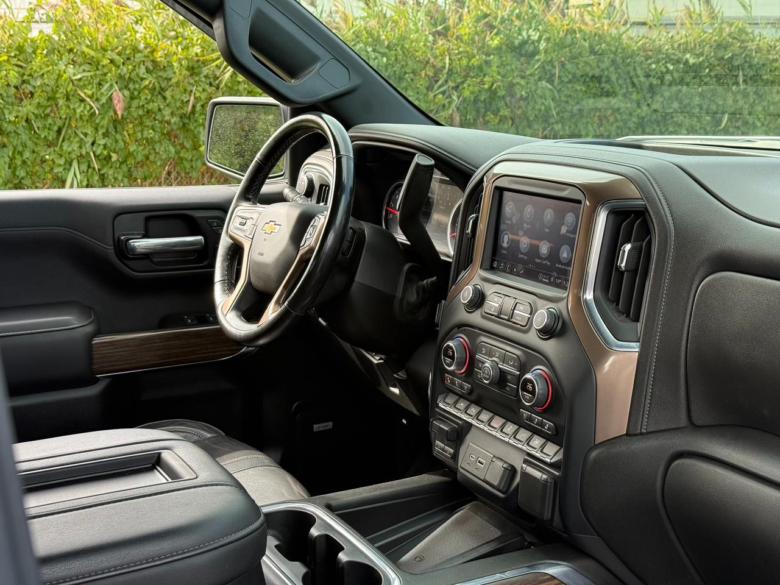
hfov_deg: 39.7
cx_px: 390
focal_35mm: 48
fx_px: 1082
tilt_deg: -10.5
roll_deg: +1.0
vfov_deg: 30.3
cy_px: 292
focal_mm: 6.76
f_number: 1.78
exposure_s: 1/432
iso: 100
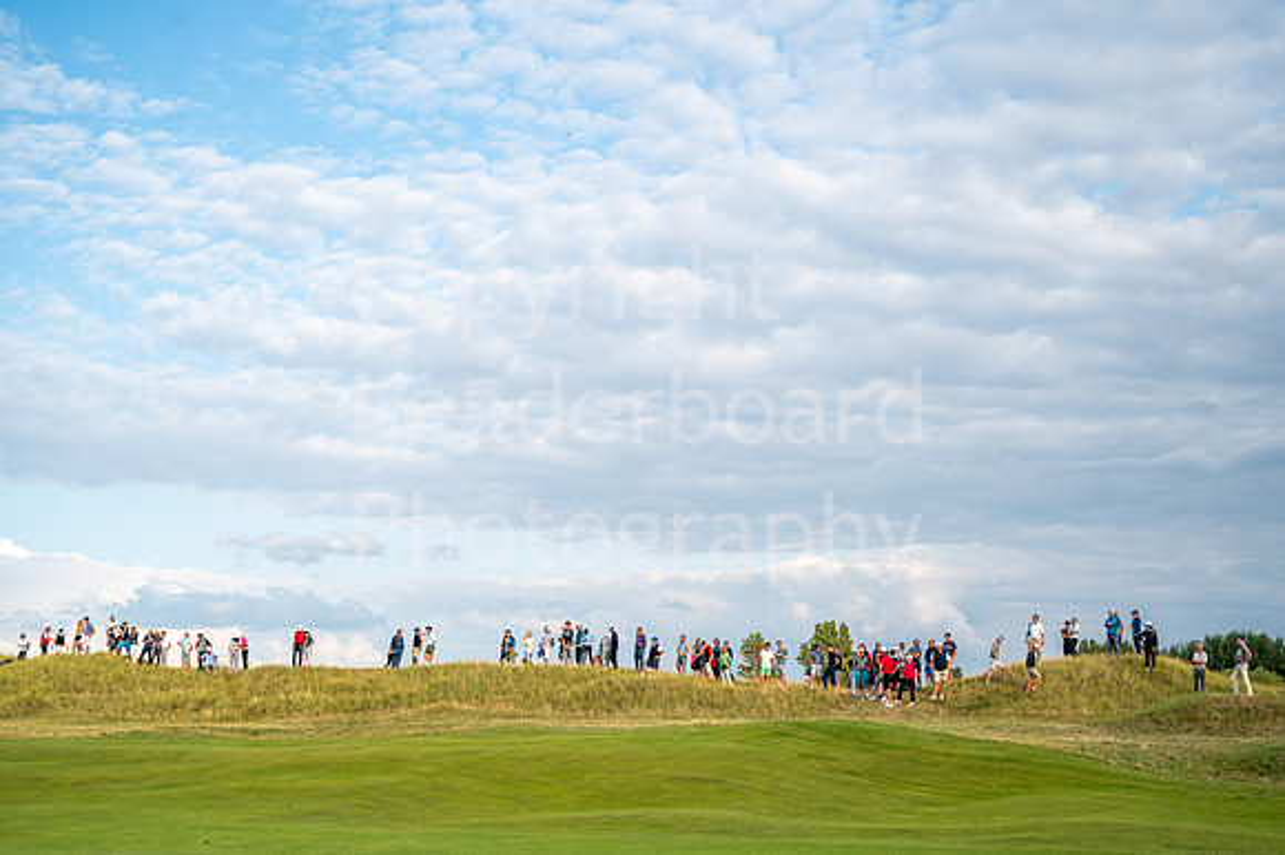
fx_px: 1605
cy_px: 428
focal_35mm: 45
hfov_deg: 43.6
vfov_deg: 29.8
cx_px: 642
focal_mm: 45
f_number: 4
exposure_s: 1/3200
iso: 400
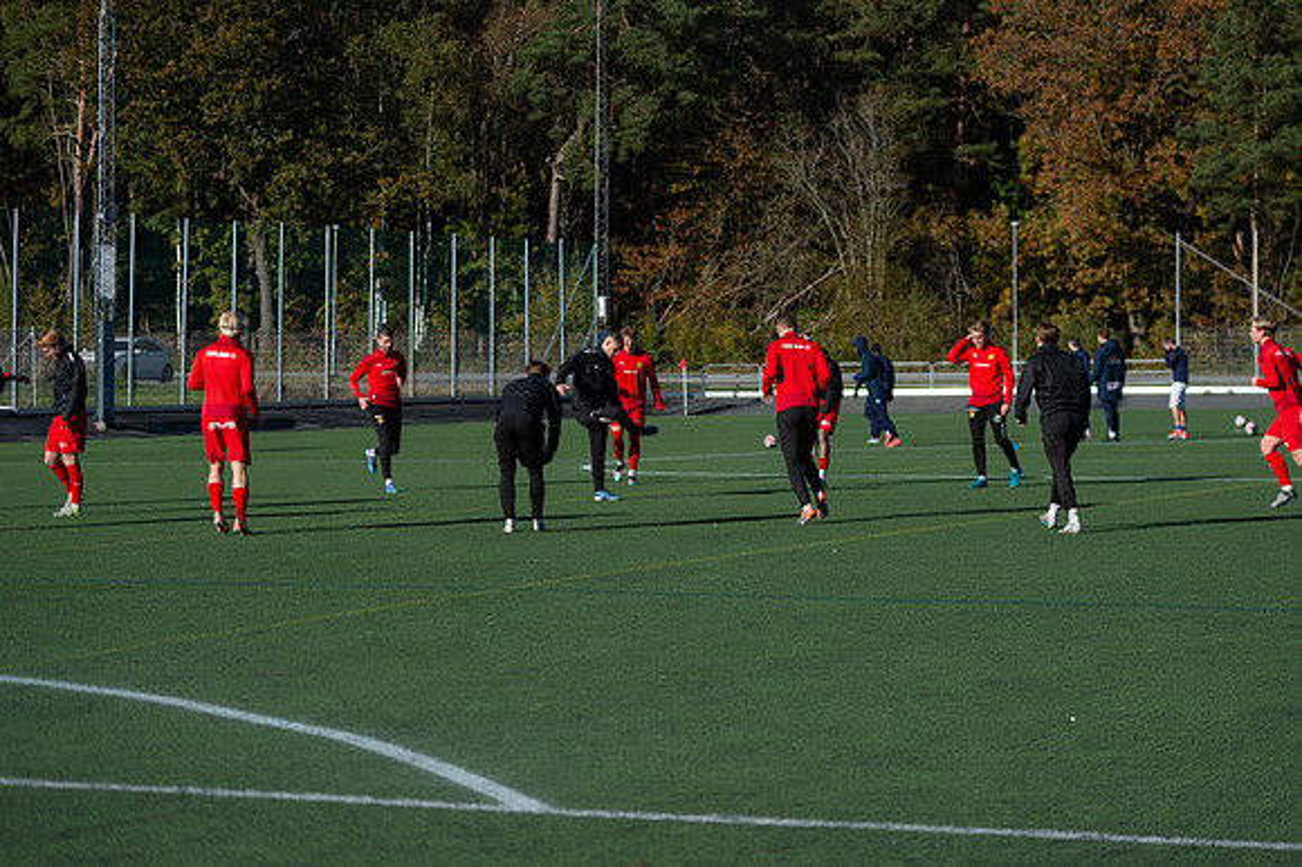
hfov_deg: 20.5
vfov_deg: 13.7
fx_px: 3595
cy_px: 434
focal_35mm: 99
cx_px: 651
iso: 180
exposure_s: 1/4000
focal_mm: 95
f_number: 3.2
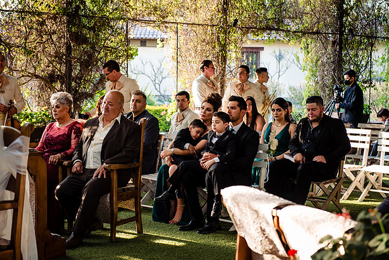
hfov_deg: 28.8
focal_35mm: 70
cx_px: 194
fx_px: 757
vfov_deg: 19.5
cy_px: 130
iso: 800
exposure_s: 1/200
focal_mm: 70
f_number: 3.5
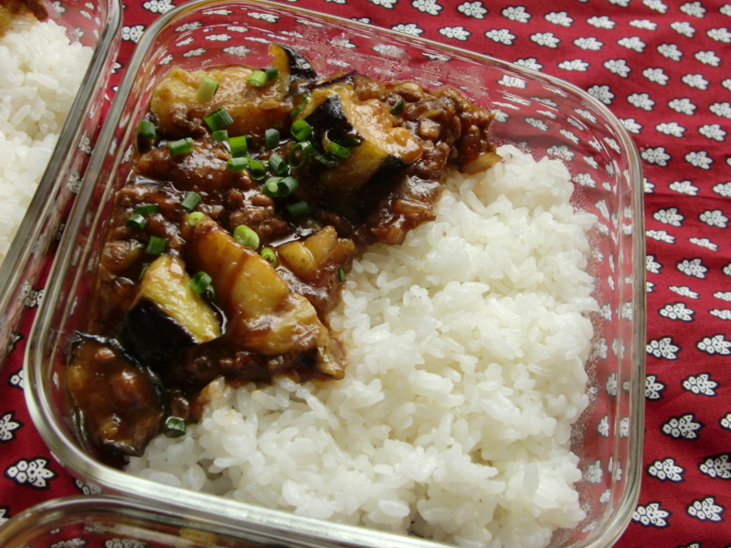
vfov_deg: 31.5
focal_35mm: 46
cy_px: 274
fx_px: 971
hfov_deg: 41.2
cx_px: 366
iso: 100
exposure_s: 1/100
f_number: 3.3
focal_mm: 8.2
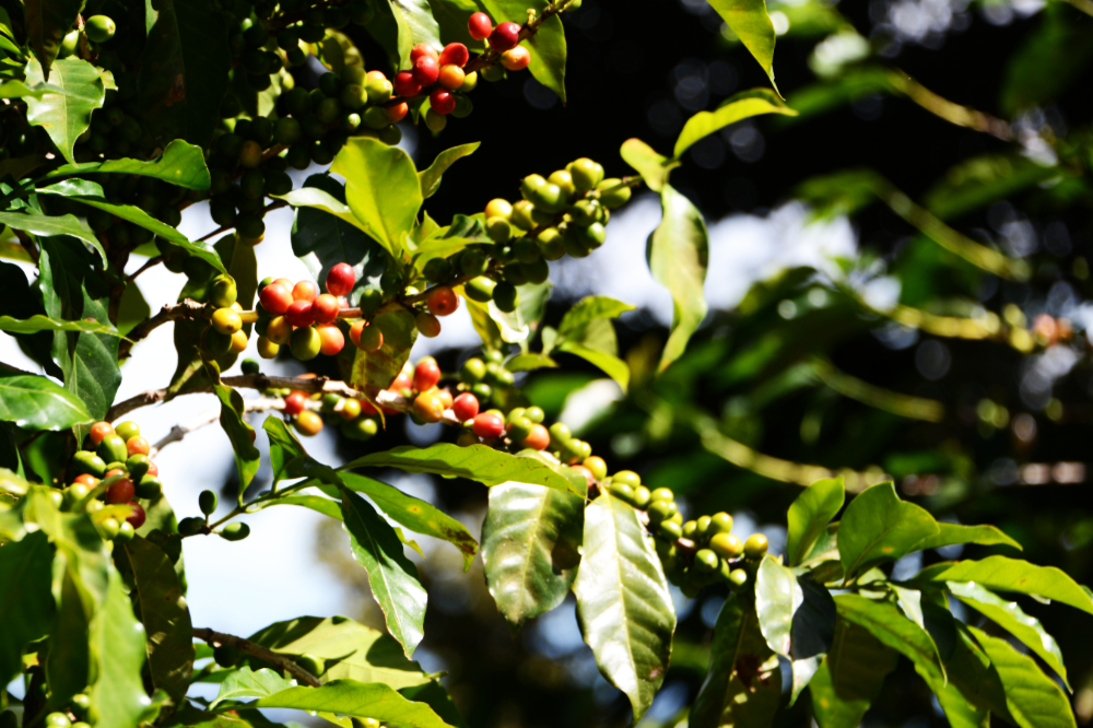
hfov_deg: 15.2
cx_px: 546
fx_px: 4097
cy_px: 364
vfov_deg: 10.2
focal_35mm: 135
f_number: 5.6
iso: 200
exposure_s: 1/500
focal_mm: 135
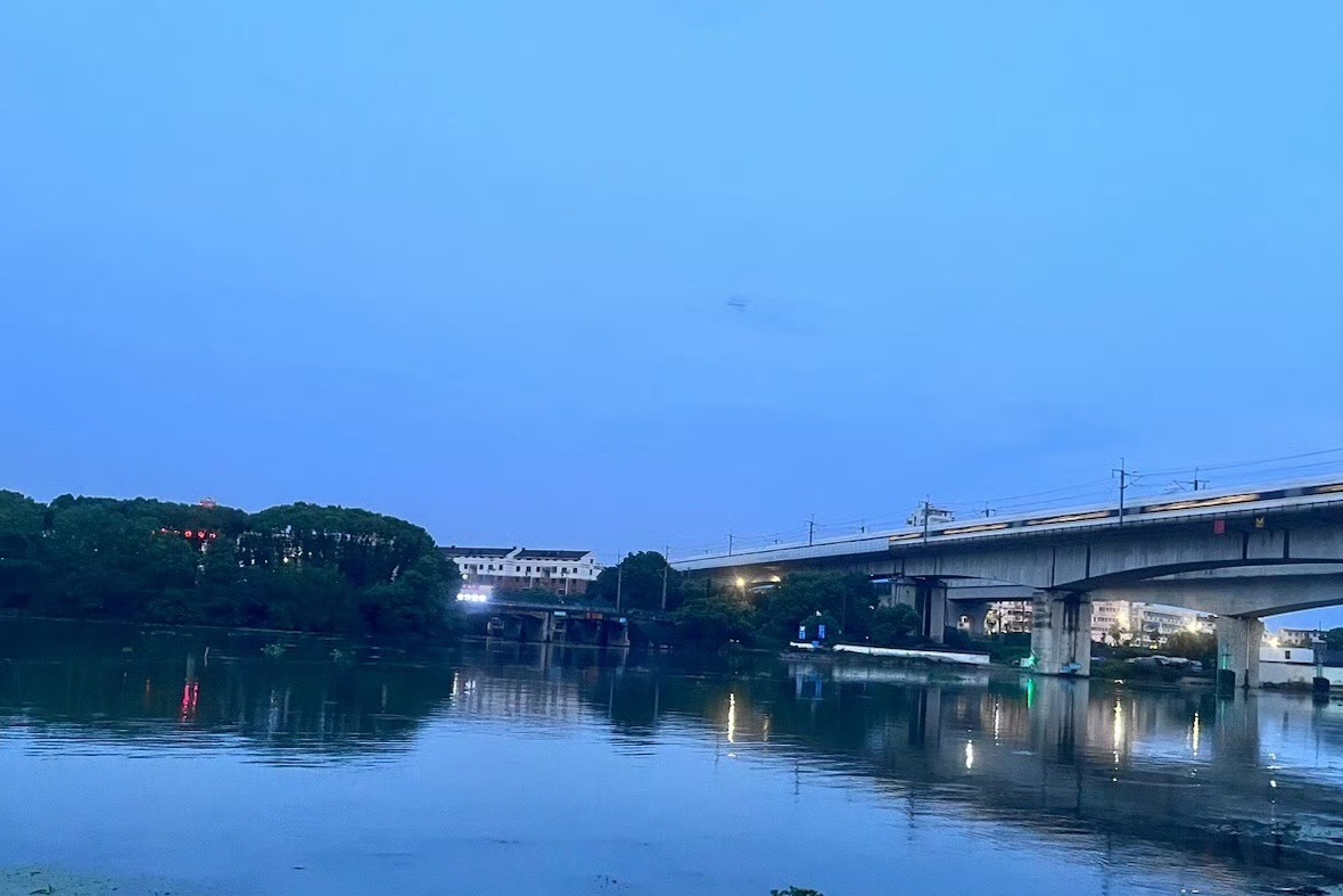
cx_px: 758
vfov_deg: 39.7
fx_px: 1231
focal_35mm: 33
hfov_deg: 57.0
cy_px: 562
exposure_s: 1/33
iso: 500
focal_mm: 5.1
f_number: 1.6
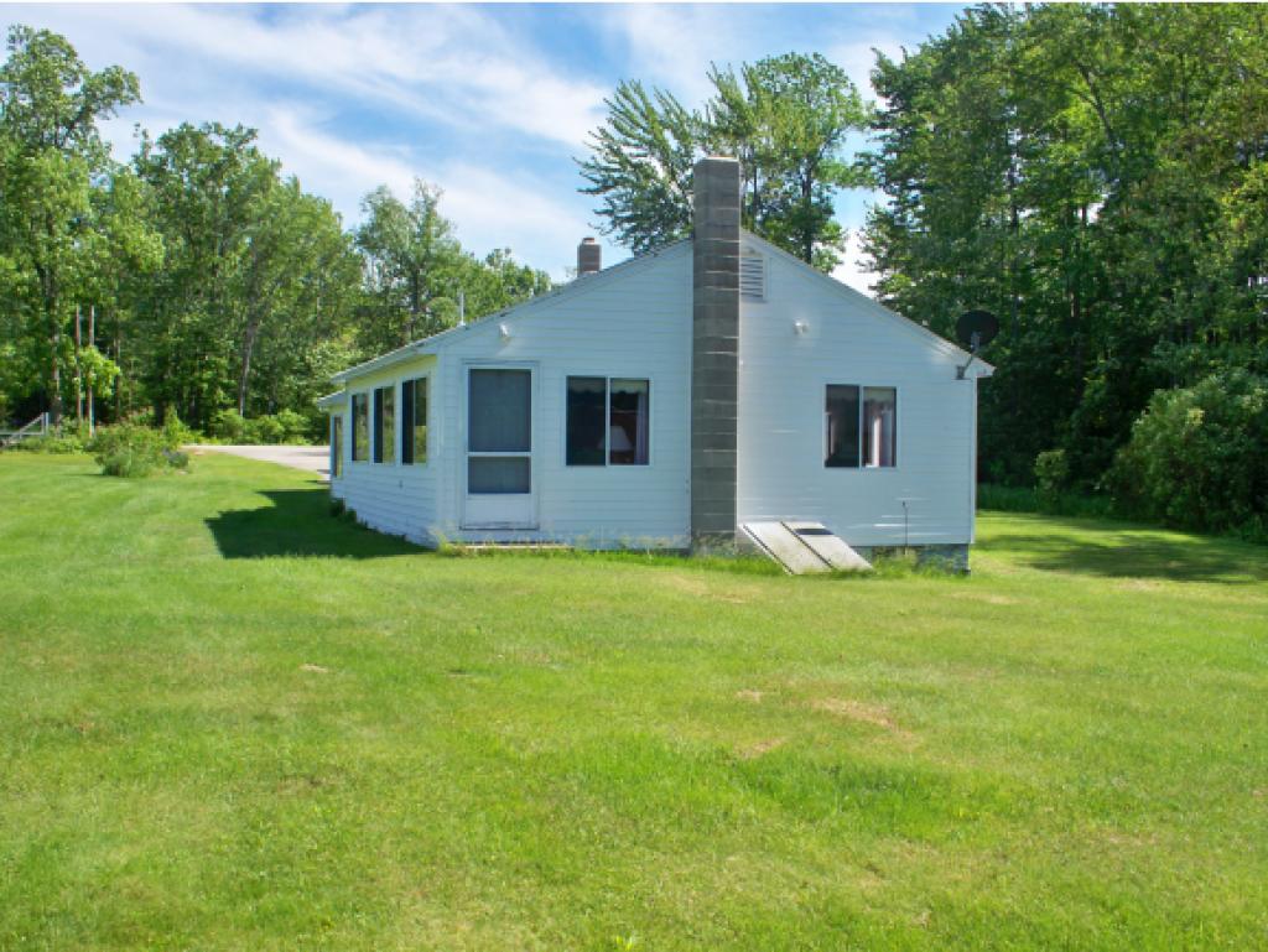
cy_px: 476
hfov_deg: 52.6
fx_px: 1283
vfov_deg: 40.7
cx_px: 634
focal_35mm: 35
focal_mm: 7.54
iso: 80
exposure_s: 1/320
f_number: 4.8
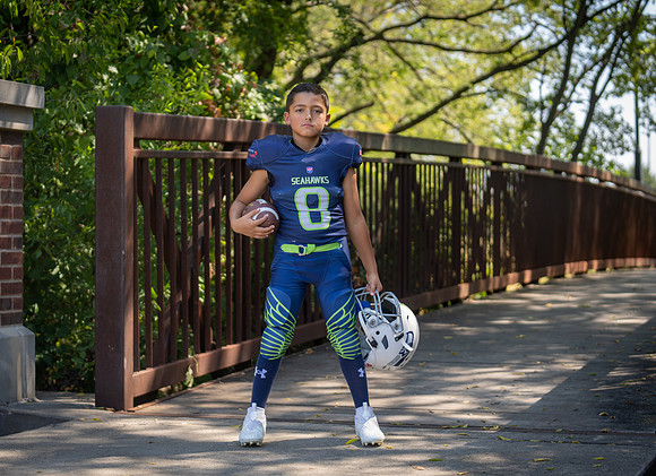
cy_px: 239
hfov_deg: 25.3
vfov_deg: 18.5
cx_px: 320
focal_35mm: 78
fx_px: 1460
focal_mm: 70
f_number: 2.8
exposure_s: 1/320
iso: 100
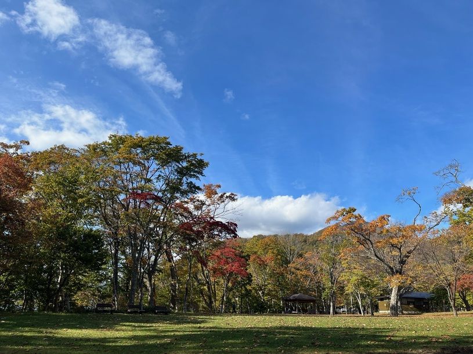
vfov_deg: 53.1
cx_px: 236
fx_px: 355
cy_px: 177
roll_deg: -1.9
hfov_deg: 67.3
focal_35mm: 26
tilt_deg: +20.9
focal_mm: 5.1
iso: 50
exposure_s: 1/2825
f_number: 1.6
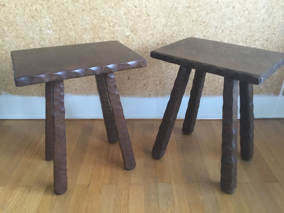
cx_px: 142
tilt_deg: -30.1
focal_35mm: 31
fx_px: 254
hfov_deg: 58.4
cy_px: 106
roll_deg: -0.4
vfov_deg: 45.4
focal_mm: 3.3
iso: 200
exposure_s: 1/25
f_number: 2.4
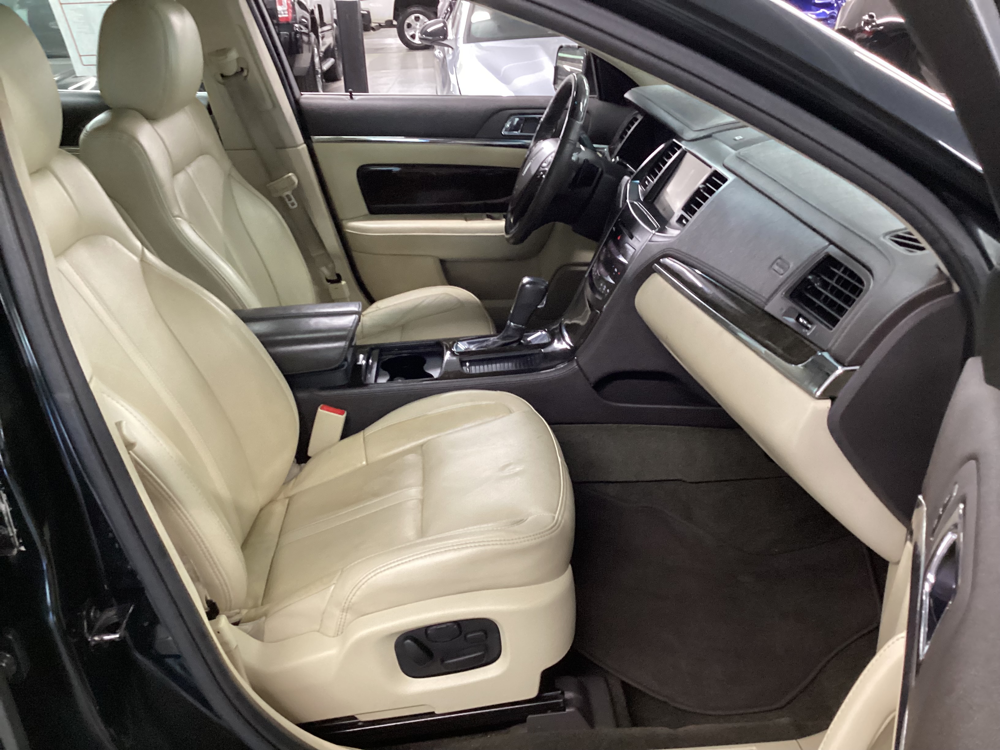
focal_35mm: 31
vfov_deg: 45.4
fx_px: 896
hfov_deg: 58.4
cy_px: 375
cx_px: 500
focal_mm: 3.3
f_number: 2.4
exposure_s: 1/25
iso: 320
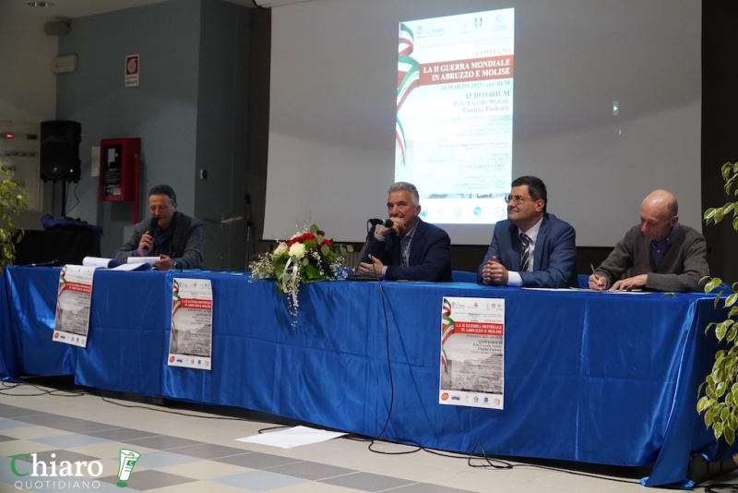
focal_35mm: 48
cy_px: 246
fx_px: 984
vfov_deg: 28.1
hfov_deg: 41.1
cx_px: 369
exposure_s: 1/100
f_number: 4
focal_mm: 32
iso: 3200
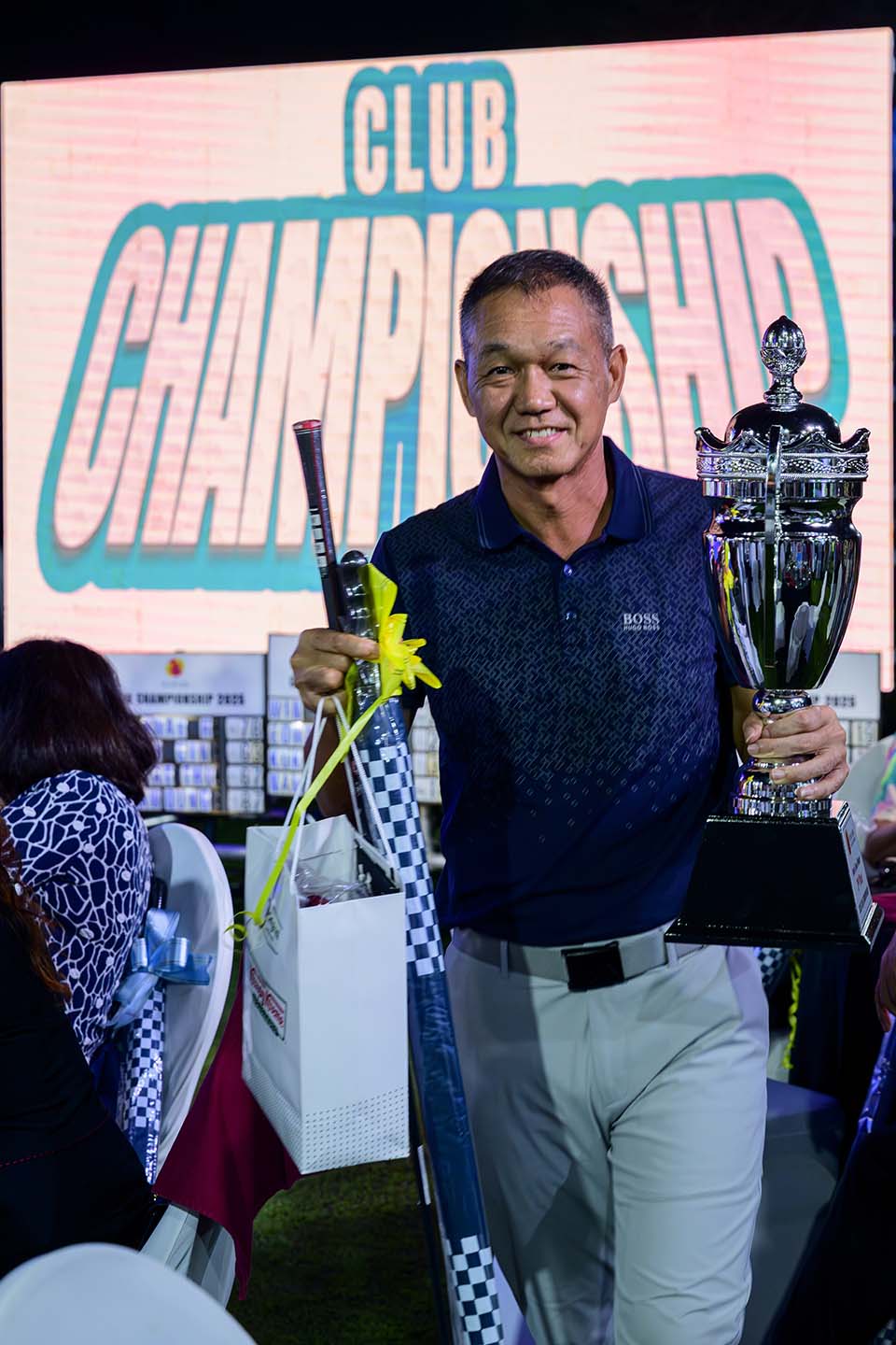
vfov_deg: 28.8
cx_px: 448
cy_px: 672
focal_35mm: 70
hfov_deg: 19.5
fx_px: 2613
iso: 2200
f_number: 6.3
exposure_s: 1/125
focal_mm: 70
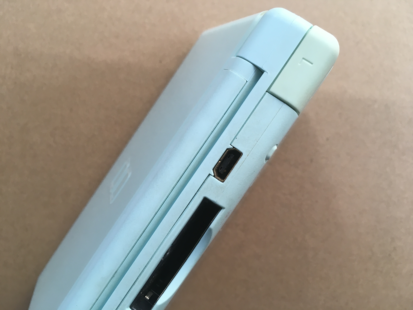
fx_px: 346
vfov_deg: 48.2
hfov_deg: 61.7
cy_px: 155
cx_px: 206
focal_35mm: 29
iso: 40
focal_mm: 4.15
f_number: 2.2
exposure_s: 1/33
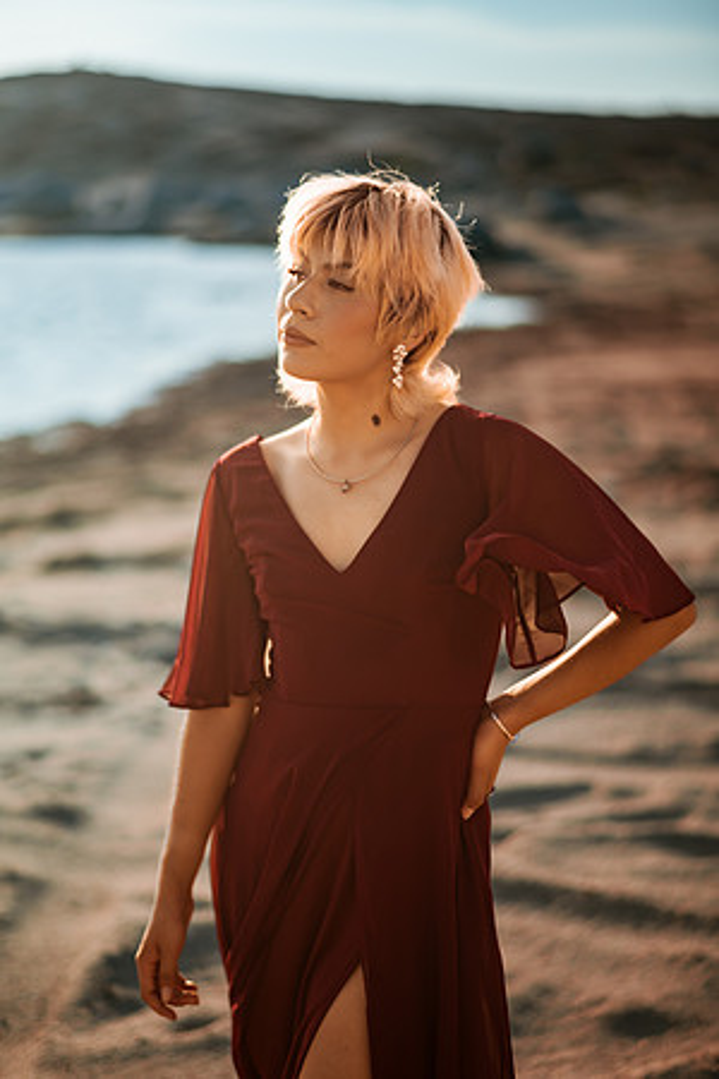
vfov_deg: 34.5
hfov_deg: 23.4
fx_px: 1737
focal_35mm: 58
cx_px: 360
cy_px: 540
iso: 100
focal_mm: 58
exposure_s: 1/8000
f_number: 1.4
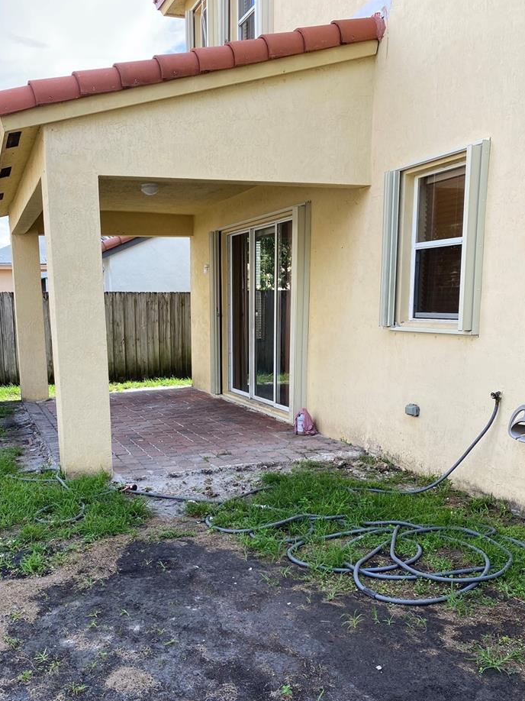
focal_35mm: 34
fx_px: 688
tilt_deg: -9.8
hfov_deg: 41.5
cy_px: 438
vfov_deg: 53.4
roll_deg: +1.2
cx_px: 196
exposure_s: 1/698
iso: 32
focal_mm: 4.25
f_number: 1.8
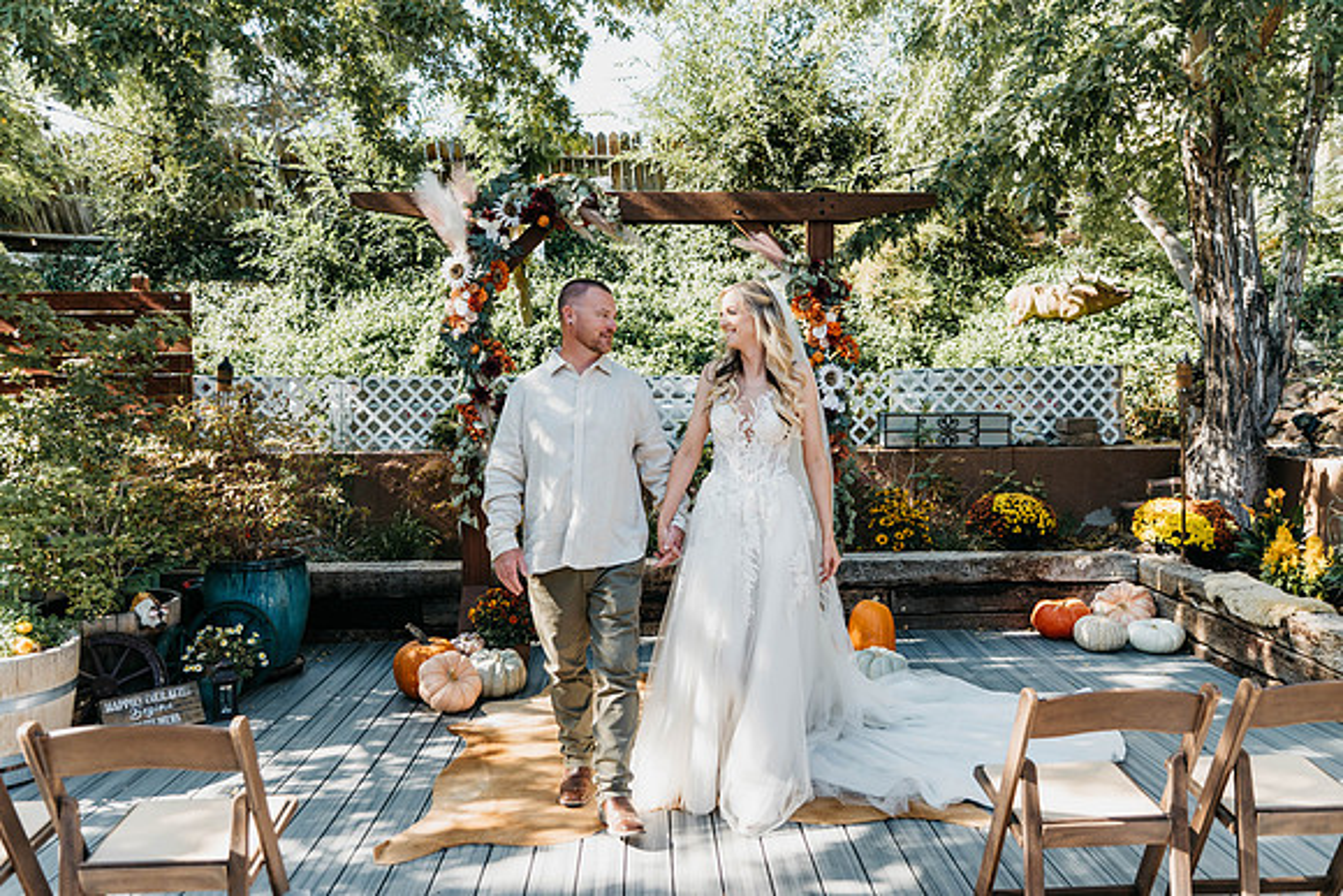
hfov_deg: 63.2
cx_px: 696
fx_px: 1092
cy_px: 449
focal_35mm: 29
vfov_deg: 44.6
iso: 160
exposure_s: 1/400
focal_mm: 28
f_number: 2.8
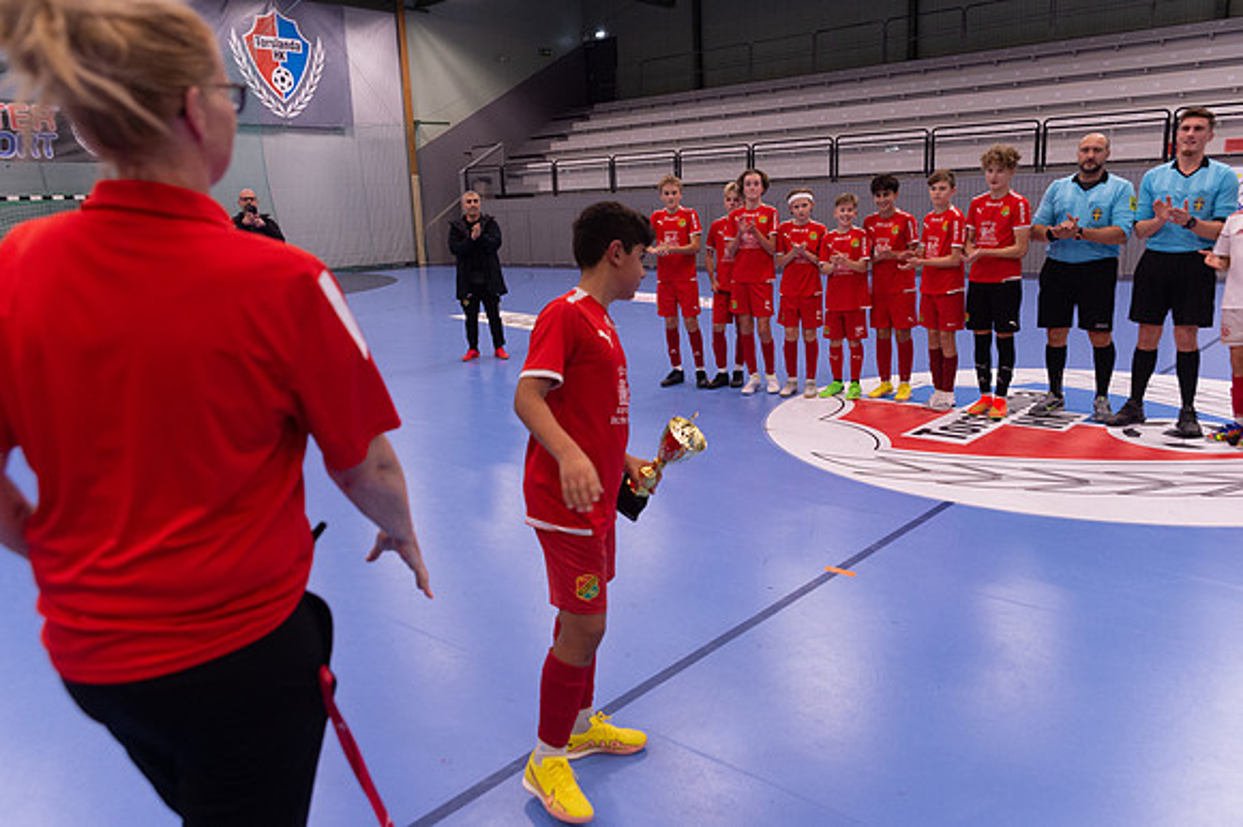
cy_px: 414
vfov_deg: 46.2
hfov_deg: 65.3
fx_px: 971
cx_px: 622
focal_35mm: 28
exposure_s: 1/320
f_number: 3.2
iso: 1800
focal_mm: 27
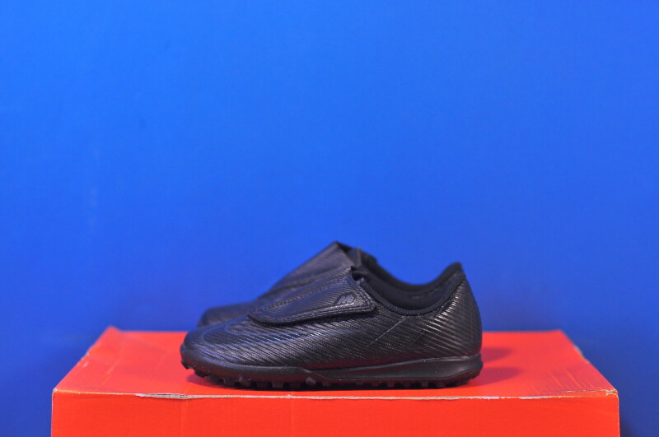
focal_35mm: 75
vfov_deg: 18.1
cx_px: 330
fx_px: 1371
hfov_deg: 27.0
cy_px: 218
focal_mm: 50
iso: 250
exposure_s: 1/320
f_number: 2.5
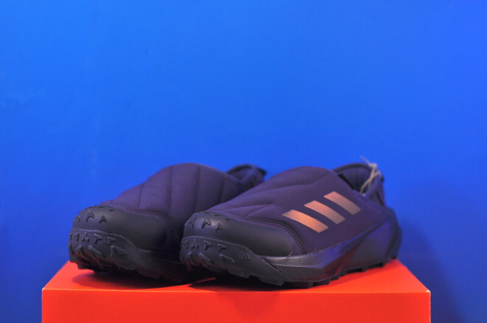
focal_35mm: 75
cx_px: 244
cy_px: 162
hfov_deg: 27.0
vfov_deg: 18.1
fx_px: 1013
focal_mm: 50
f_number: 2.5
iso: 250
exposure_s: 1/320
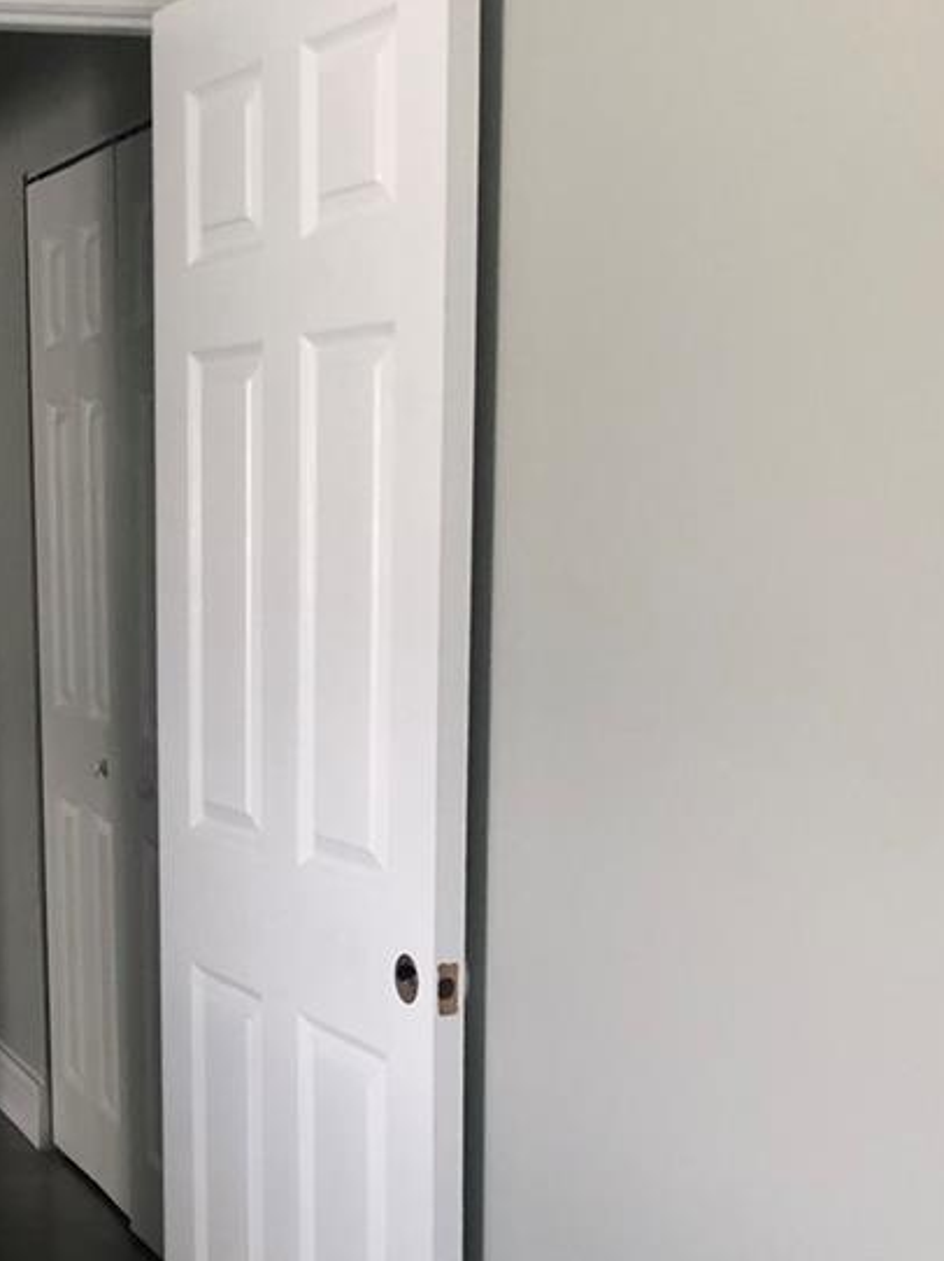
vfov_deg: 30.8
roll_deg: +0.7
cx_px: 70
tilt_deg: -8.1
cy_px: 891
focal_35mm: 62
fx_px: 2256
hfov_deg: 23.0
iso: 25
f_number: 1.8
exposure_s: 1/40
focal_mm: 4
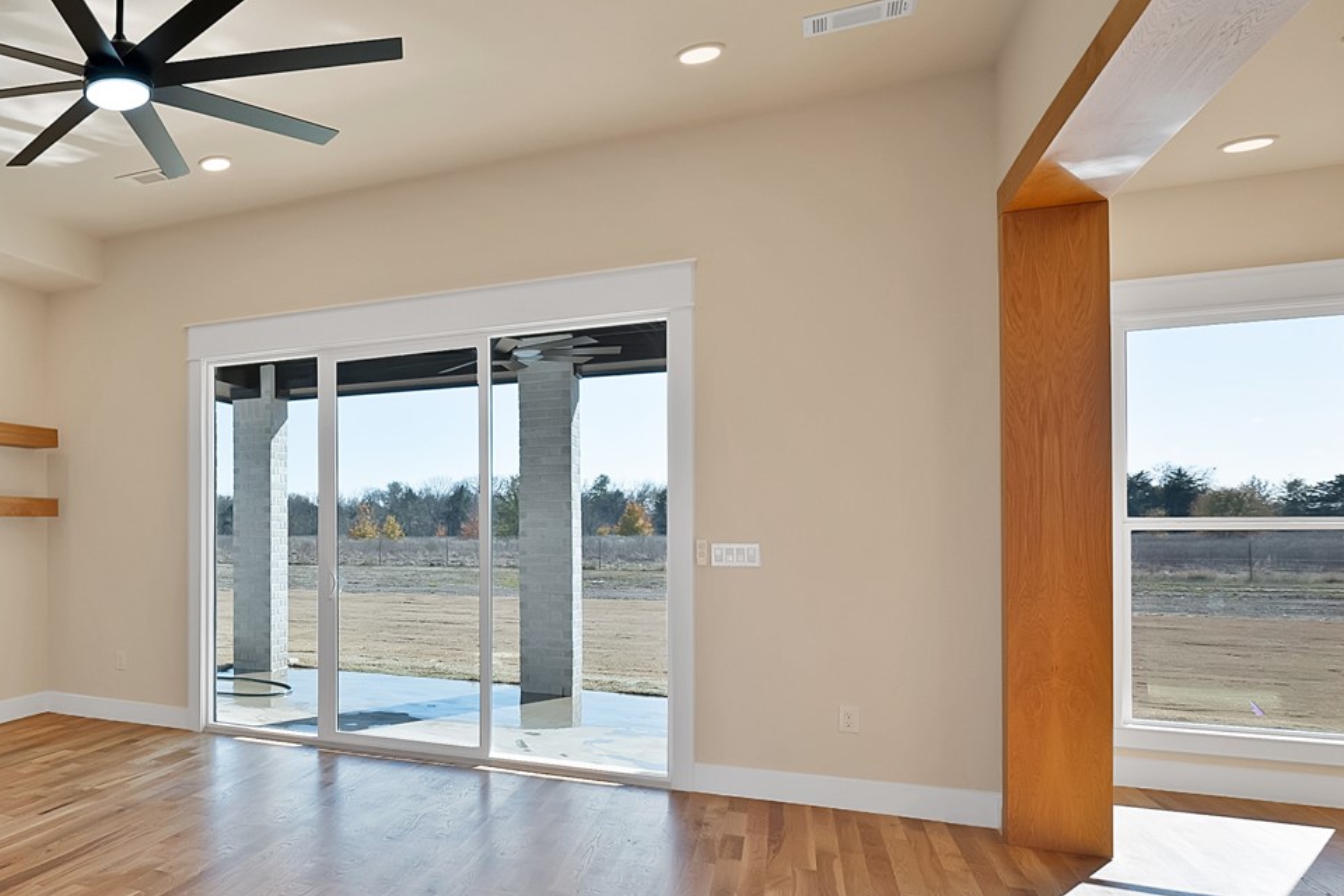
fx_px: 933
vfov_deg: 51.0
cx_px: 88
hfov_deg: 58.8
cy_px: 529
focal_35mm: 25
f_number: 9
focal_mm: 12
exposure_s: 1/40
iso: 640
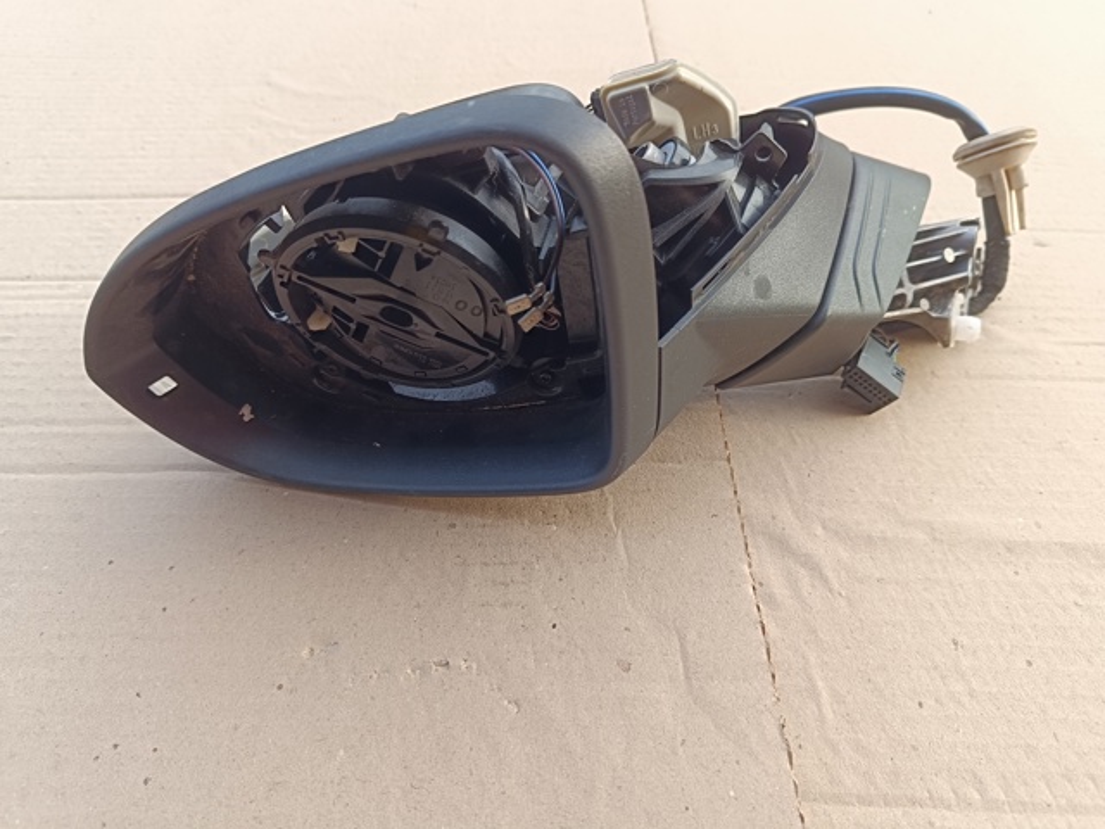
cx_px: 552
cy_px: 414
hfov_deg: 71.6
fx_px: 766
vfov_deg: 56.8
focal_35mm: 24
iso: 52
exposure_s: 1/190
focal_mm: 5.59
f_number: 1.88
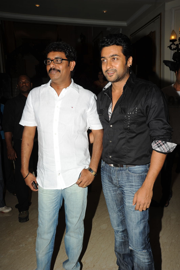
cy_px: 135
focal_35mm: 32
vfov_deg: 58.7
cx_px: 90
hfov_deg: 41.1
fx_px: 240
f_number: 9
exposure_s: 1/125
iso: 200
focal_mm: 32
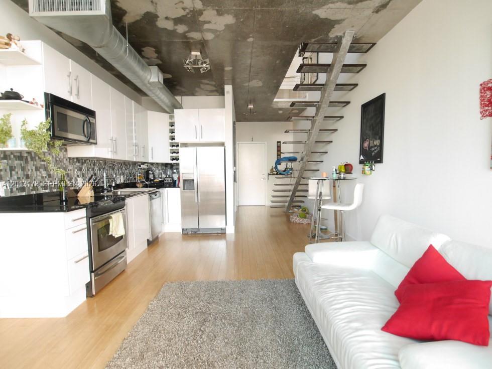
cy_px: 184
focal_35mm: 18
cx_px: 246
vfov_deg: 71.6
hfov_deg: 87.8
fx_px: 256
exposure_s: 1/60
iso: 1000
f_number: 4
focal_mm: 9
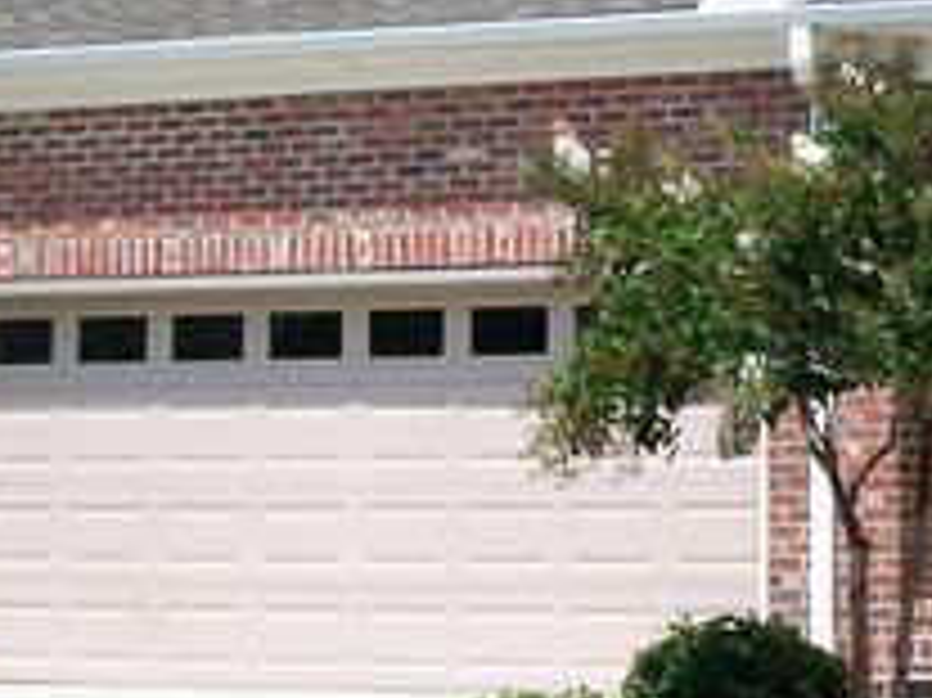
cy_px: 326
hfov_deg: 21.5
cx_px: 995
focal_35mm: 87
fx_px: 2341
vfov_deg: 17.0
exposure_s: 1/640
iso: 80
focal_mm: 6
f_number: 4.8
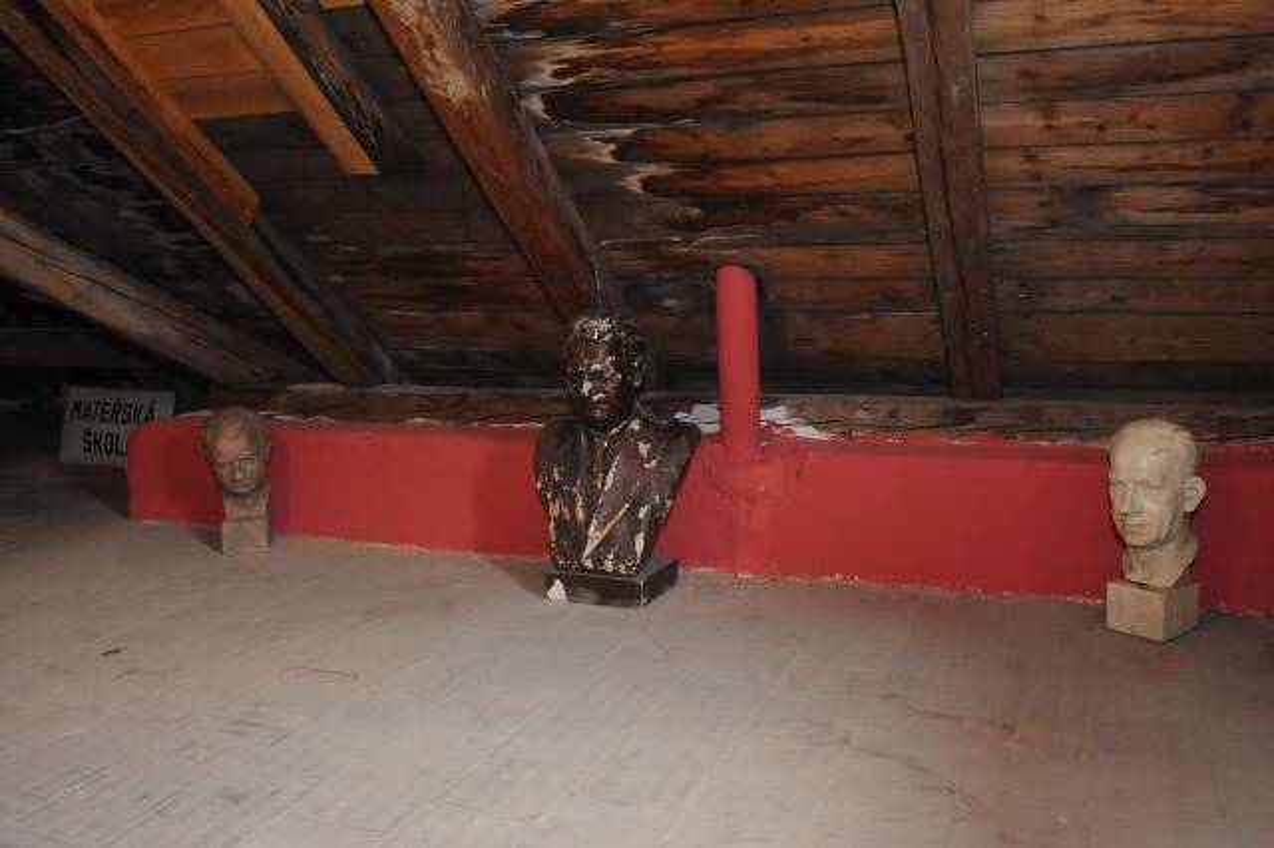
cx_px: 637
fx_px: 1132
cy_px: 424
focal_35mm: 32
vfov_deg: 41.1
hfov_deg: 58.7
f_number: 8
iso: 4000
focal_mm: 32
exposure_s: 1/30
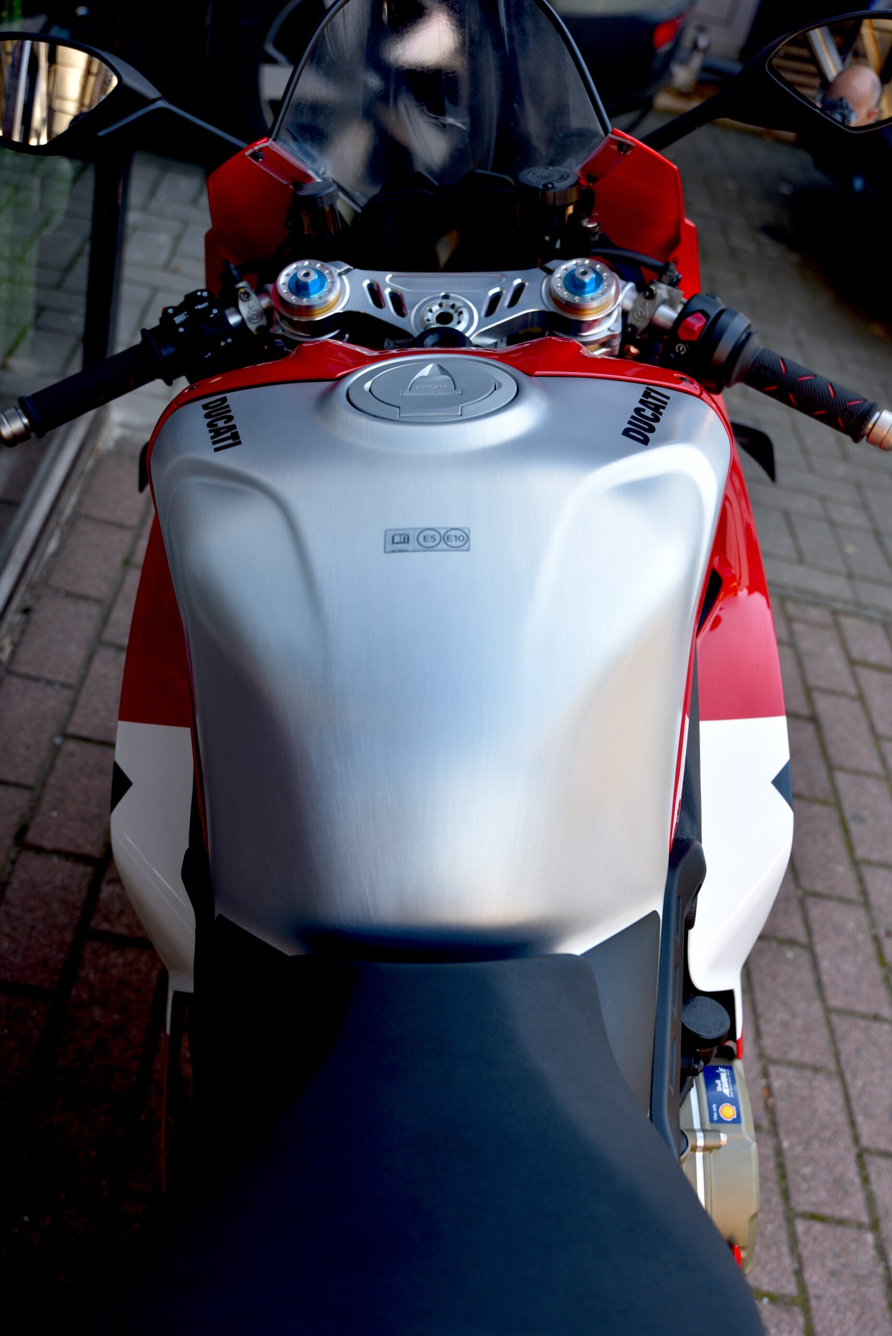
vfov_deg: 48.4
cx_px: 446
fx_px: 1485
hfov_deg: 33.4
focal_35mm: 40
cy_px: 668
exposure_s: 1/80
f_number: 4.5
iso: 200
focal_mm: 40
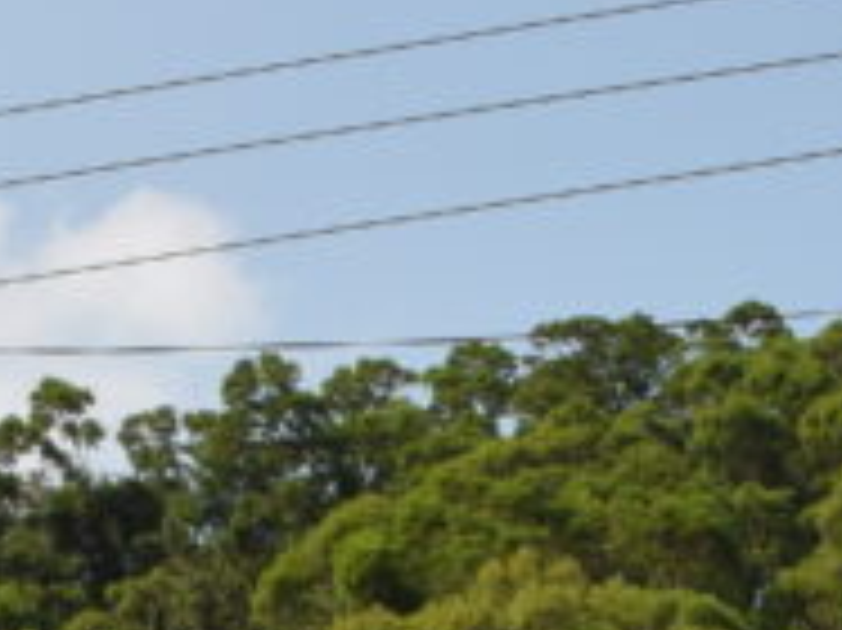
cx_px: 405
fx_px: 3452
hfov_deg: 13.9
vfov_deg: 9.4
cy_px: 1478
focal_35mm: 142
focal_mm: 18
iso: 100
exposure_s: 1/160
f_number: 11
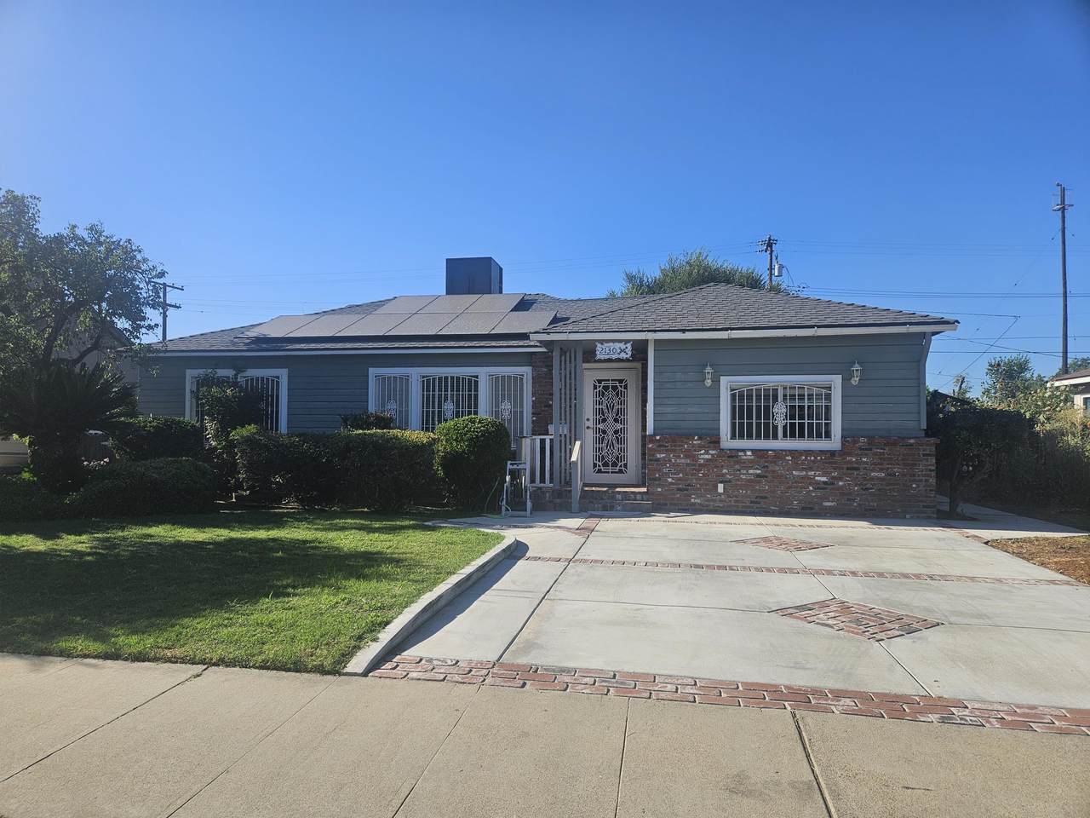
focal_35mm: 23
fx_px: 724
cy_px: 409
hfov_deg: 73.9
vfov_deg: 58.9
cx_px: 545
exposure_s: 1/1989
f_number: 1.8
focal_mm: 5.4
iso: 25
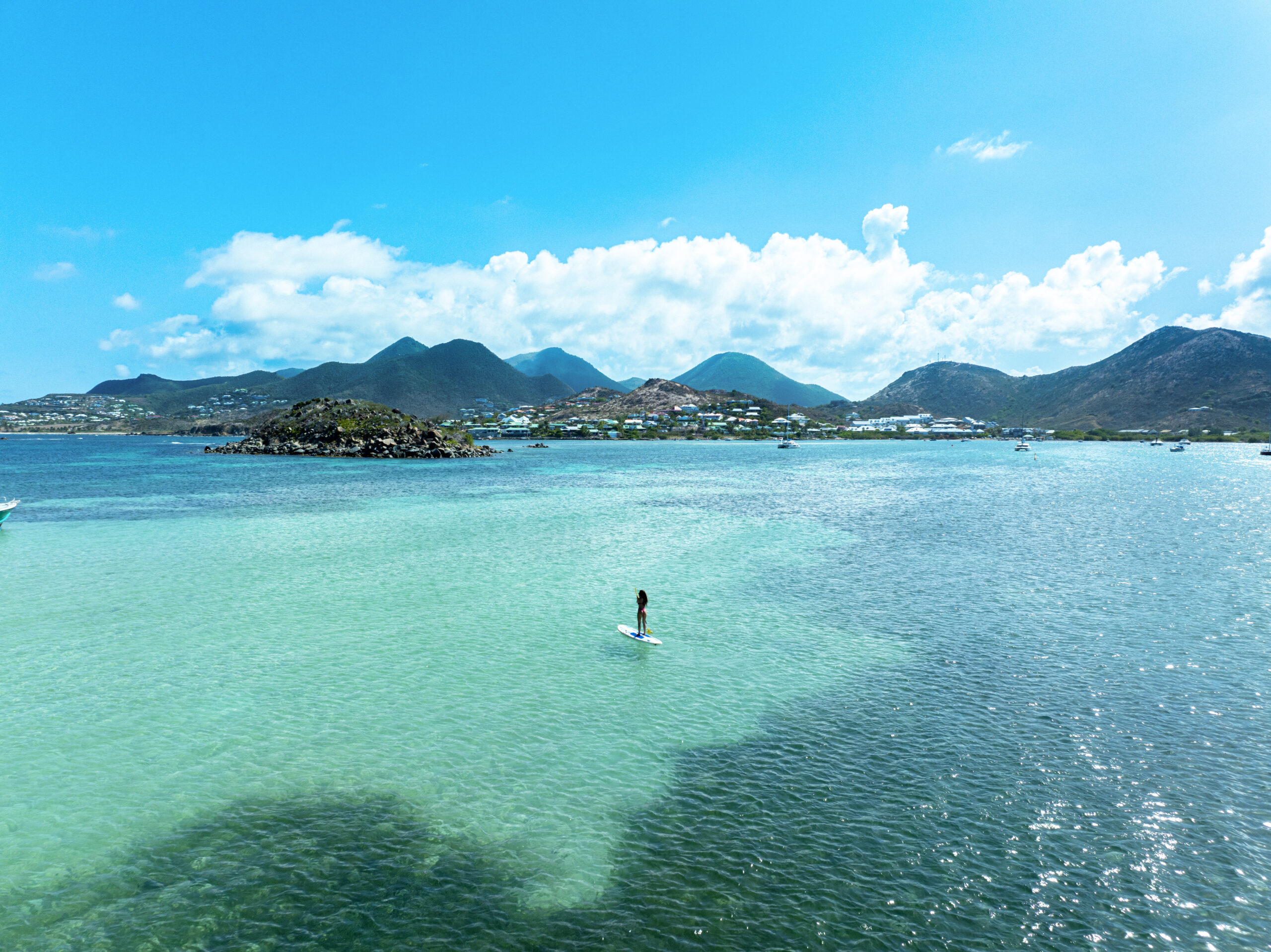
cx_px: 636
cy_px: 476
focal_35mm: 24
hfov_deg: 71.6
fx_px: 881
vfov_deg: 56.8
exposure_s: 1/50
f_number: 3.5
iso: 100
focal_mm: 12.29
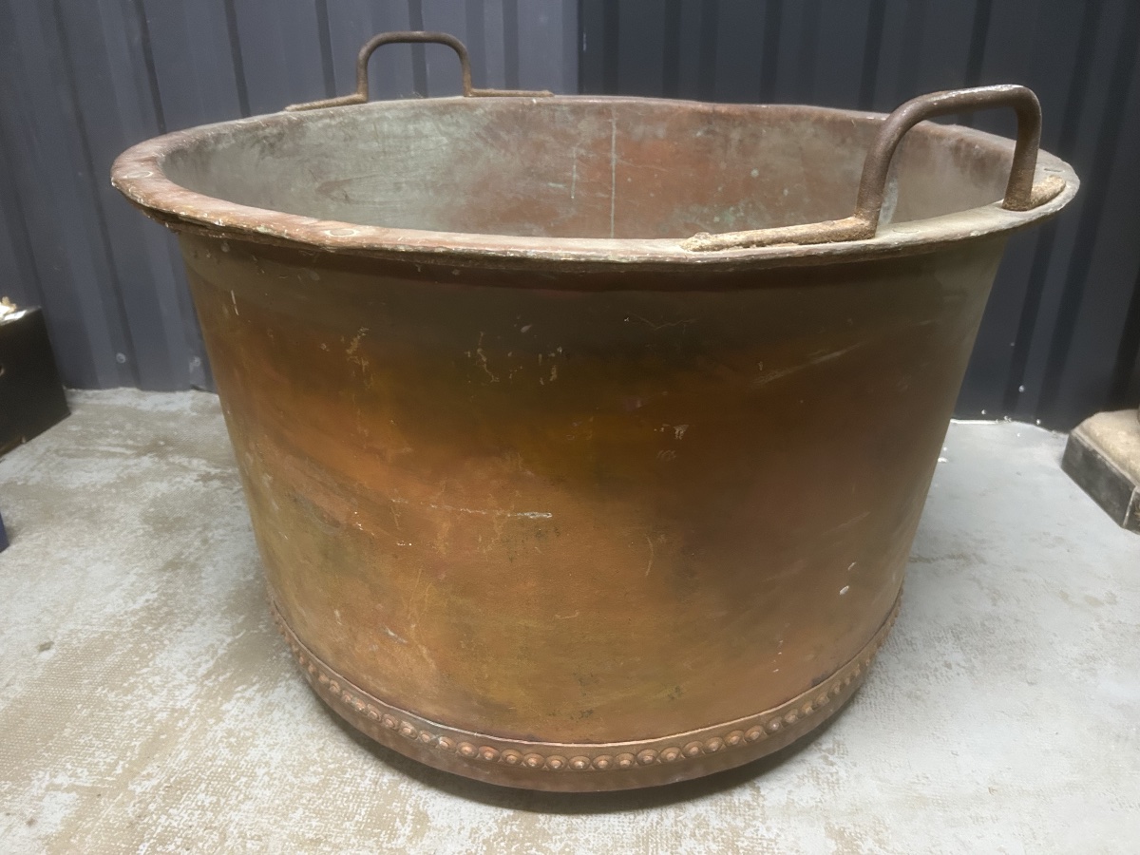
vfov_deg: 53.1
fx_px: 856
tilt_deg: -24.2
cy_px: 428
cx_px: 570
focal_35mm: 26
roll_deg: -0.3
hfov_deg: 67.3
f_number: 1.5
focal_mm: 5.7
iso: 500
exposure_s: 1/33
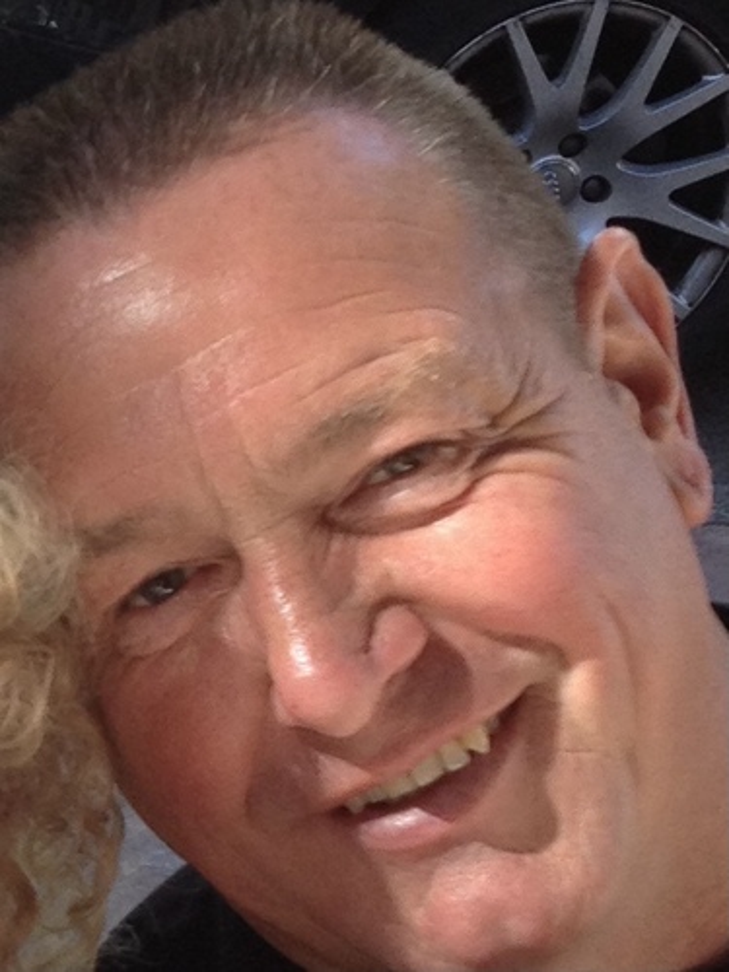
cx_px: 364
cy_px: 486
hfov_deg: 40.7
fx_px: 983
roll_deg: +1.0
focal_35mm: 35
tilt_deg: -26.6
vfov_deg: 52.6
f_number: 2.4
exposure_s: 1/120
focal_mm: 4.28
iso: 50
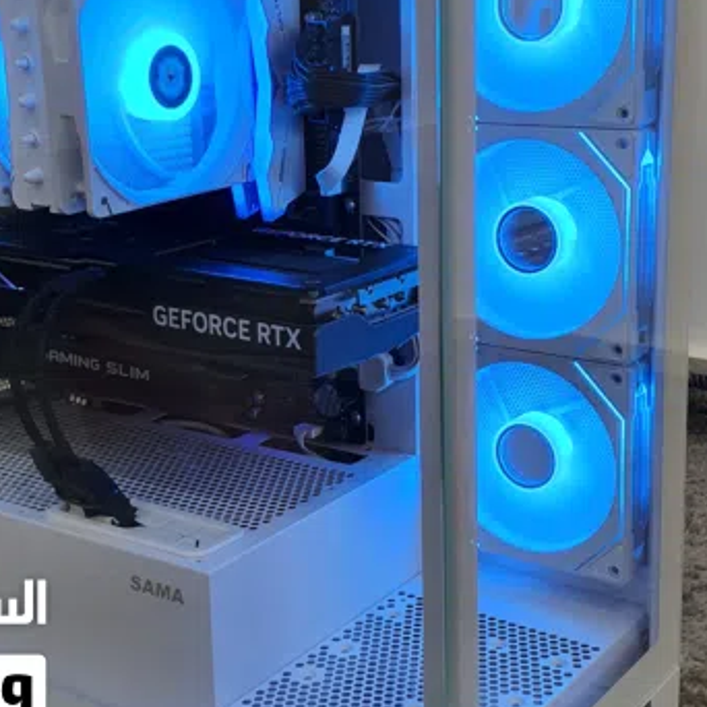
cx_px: 358
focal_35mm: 43
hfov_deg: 39.2
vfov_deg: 39.0
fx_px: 994
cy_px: 281
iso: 200
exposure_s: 1/100
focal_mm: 4.3
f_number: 2.4
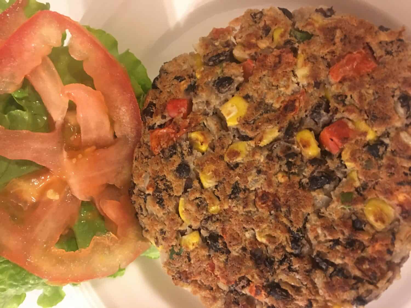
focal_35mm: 29
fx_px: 344
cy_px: 154
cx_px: 206
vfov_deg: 48.2
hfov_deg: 61.7
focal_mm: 4.15
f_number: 2.2
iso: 320
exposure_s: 1/15
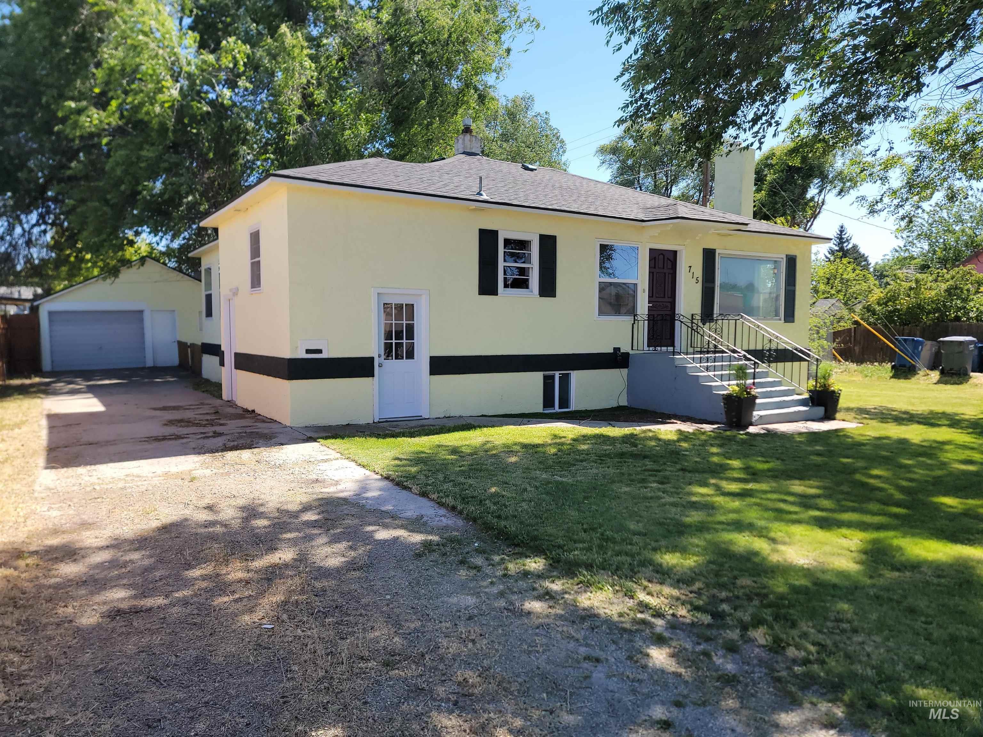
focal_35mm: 24
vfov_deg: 56.8
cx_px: 492
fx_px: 682
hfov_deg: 71.6
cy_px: 368
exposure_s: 1/388
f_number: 1.8
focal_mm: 6.7
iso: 16
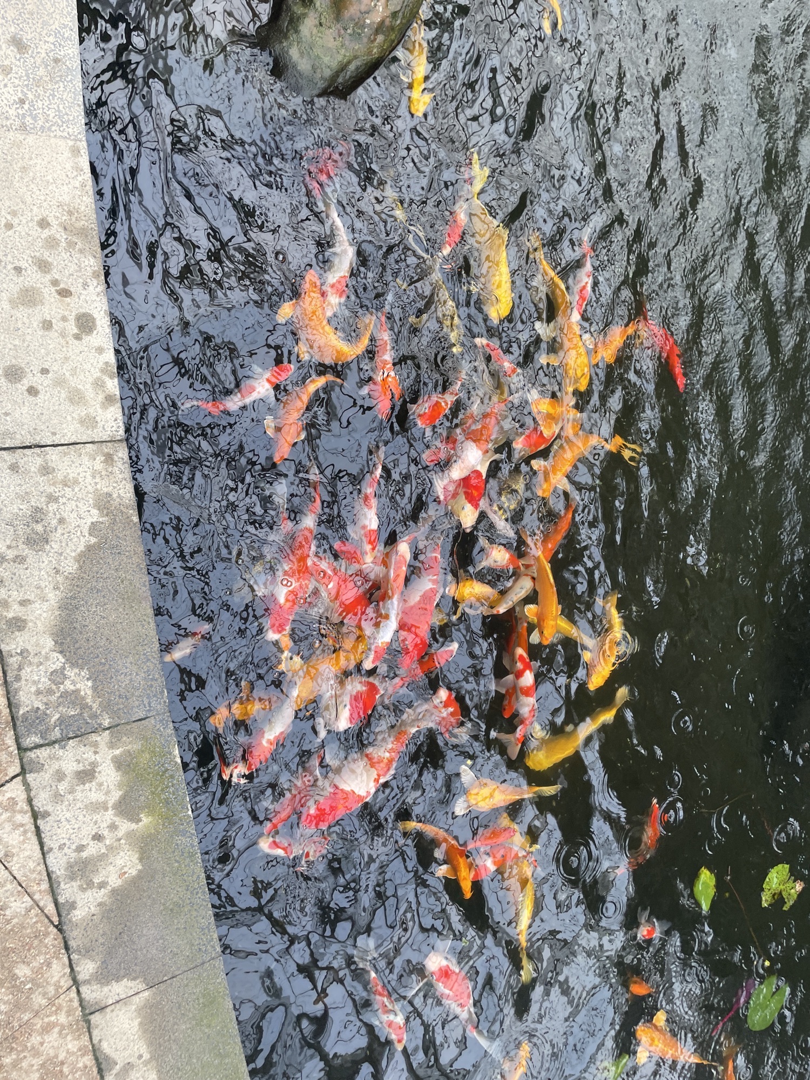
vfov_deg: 67.3
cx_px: 405
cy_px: 540
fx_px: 811
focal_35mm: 26
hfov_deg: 53.1
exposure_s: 1/121
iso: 64
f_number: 1.6
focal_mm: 4.2
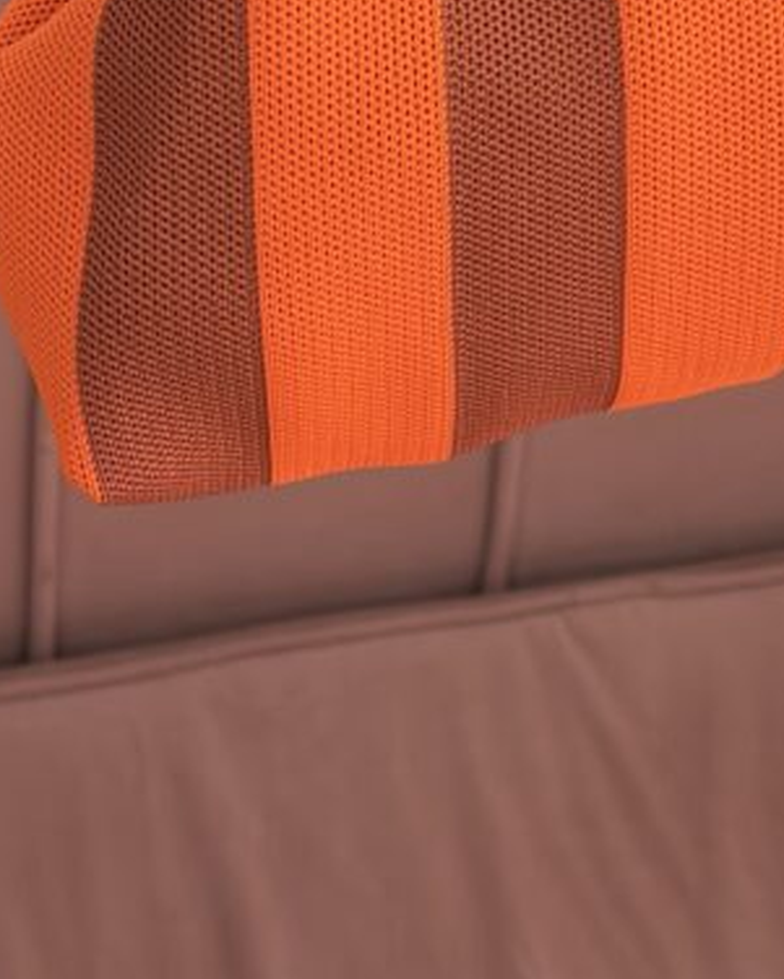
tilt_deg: -44.4
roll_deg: -15.6
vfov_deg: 17.3
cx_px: 708
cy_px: -39
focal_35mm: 108
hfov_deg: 14.1
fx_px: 3131
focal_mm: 5.96
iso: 50
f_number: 1.6
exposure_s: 1/121
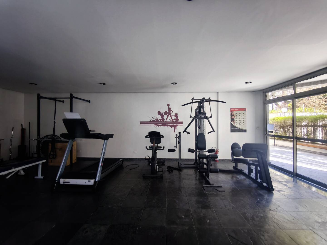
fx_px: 142
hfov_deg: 98.2
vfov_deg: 81.7
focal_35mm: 15
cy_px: 122
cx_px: 164
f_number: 2.2
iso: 250
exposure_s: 1/30
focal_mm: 1.91
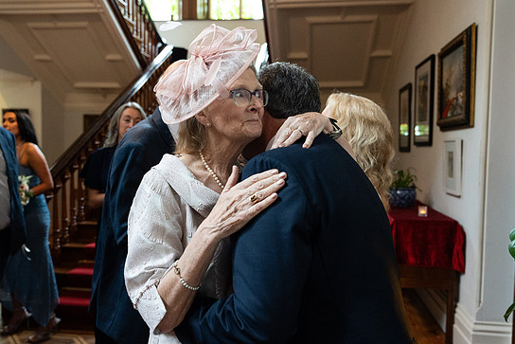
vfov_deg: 41.1
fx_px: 458
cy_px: 177
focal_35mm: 32
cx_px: 254
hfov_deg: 58.7
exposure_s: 1/200
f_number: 3.5
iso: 5000
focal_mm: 30
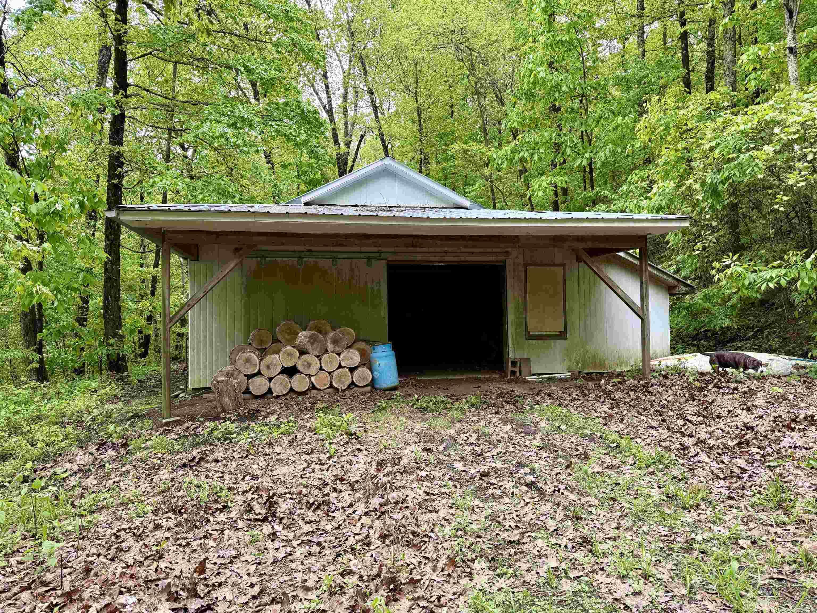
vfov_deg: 56.8
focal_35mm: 24
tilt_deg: +2.9
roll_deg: +1.0
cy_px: 306
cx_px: 408
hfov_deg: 71.6
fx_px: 566
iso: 80
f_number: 1.78
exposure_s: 1/426
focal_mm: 6.76
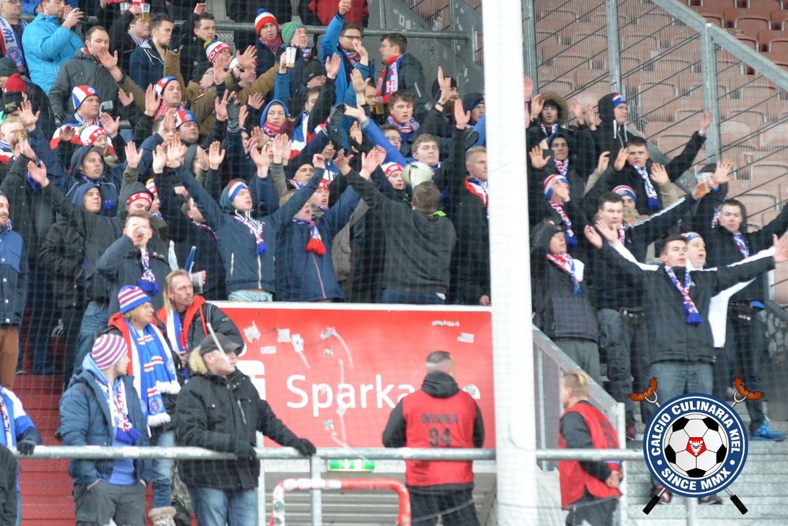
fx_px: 3449
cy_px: 263
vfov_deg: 8.7
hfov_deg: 13.0
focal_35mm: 158
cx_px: 394
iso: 5000
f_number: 3.2
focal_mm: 105
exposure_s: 1/800
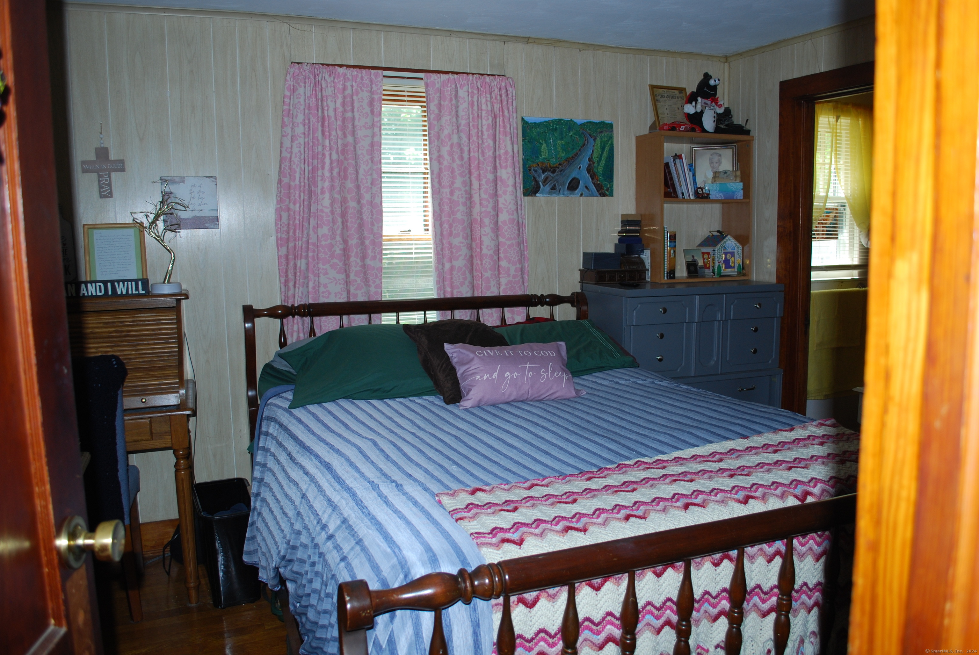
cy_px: 328
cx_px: 490
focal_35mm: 27
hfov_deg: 67.3
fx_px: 735
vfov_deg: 48.0
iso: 200
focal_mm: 18
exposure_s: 1/60
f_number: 3.5
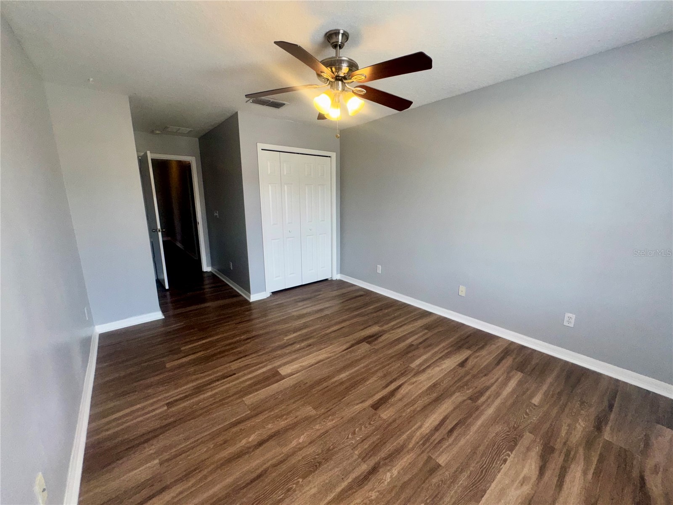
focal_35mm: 14
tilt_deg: -12.8
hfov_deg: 102.1
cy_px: 252
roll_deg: -0.1
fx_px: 272
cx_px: 336
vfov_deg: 85.7
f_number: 2.2
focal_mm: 2.22
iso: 50
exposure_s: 1/122
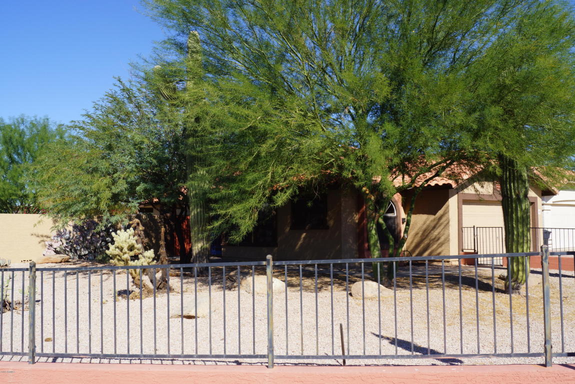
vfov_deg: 40.0
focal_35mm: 33
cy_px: 192
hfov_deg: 57.2
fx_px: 527
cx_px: 288
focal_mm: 22
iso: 100
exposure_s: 1/100
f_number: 13
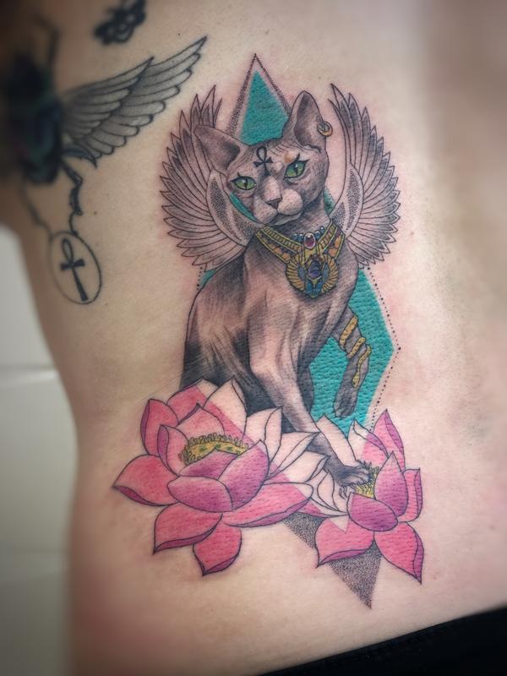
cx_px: 254
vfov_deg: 33.8
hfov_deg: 25.7
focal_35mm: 57
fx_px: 1113
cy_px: 338
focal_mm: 6.6
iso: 20
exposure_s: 1/126
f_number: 2.8
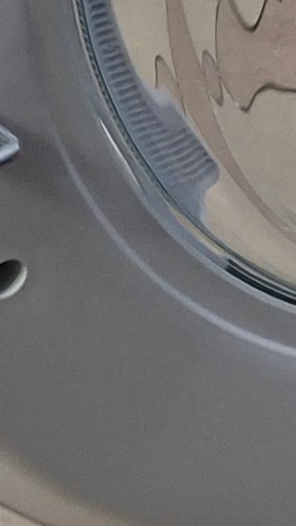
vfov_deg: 12.9
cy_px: -498
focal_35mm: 147
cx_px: 1301
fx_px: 2050
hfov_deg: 6.3
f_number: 1.8
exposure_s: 1/50
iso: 250
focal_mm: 5.54
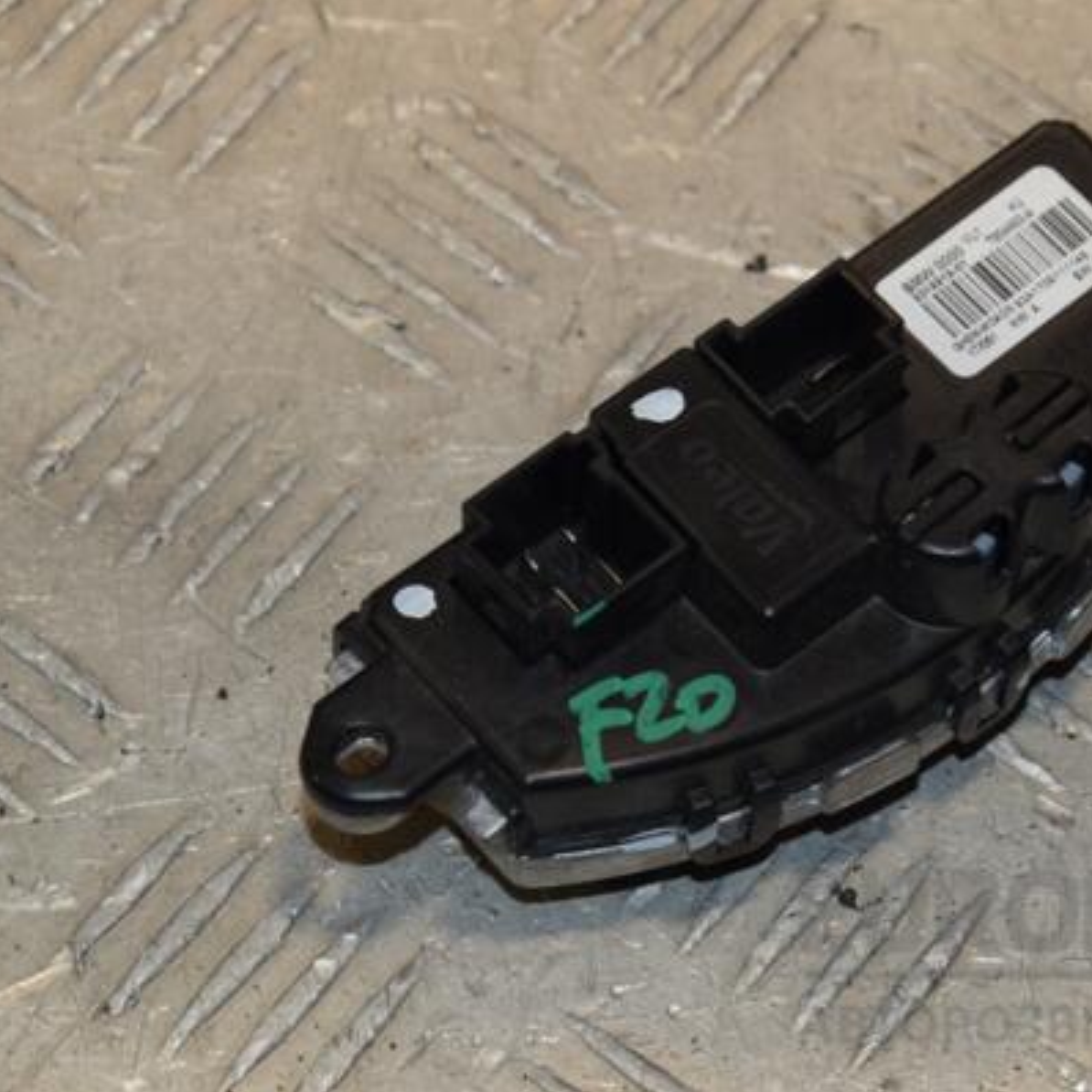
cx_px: 746
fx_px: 6174
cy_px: 546
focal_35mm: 173
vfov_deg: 10.1
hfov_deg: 10.1
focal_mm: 90
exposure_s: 1/200
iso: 800
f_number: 8
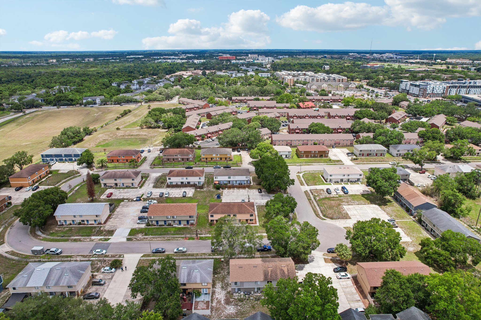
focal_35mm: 22
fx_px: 294
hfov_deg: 78.6
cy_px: 160
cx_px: 240
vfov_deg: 57.2
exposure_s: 1/2000
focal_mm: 8.4
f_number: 2.8
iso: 130
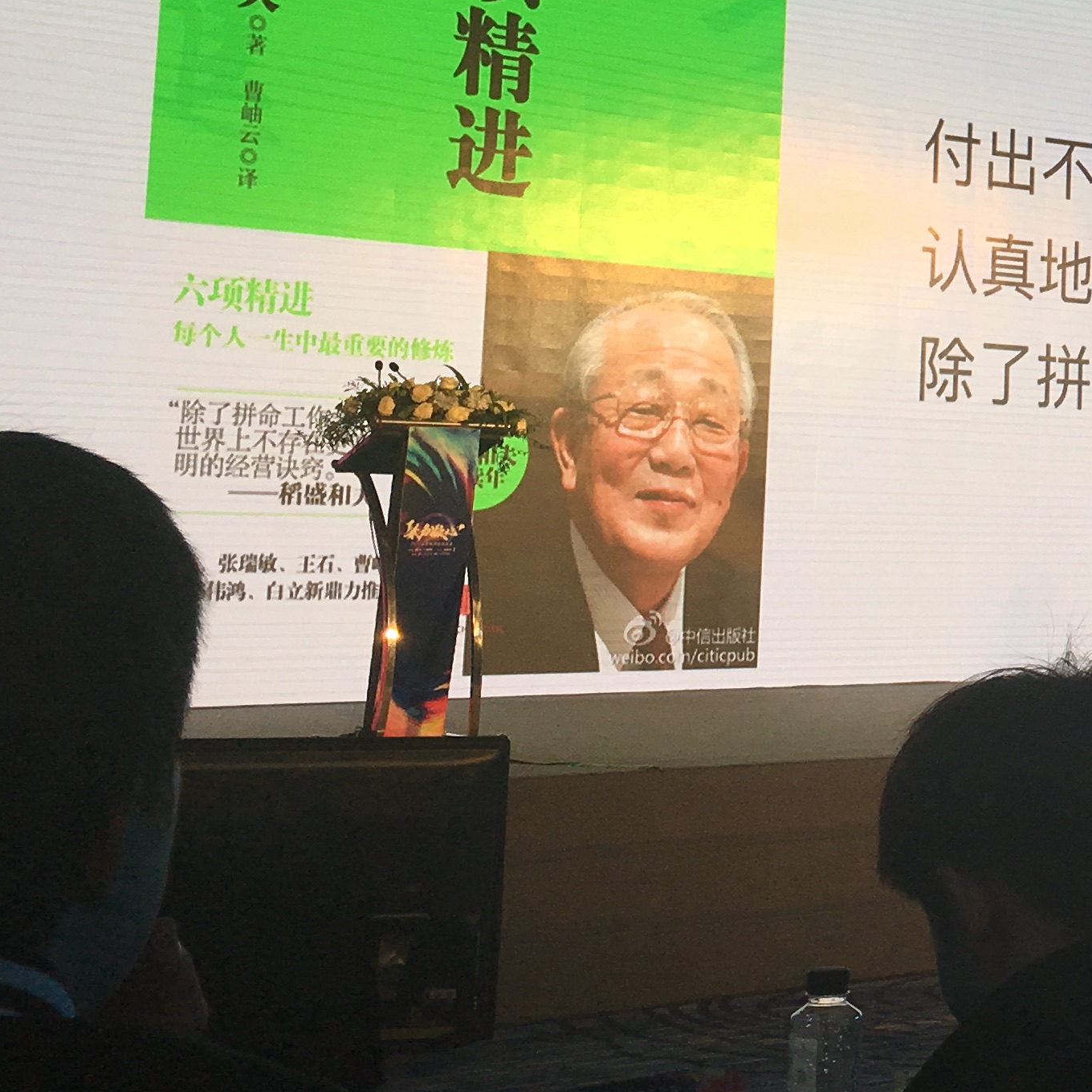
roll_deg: -0.7
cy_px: 193
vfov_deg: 22.4
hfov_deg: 20.7
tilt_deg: +9.6
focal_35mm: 76
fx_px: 2712
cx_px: 1419
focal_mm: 4.15
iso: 25
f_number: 2.2
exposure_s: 1/166
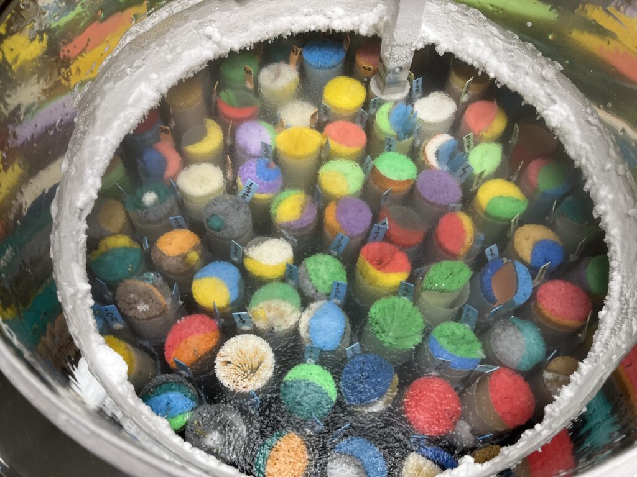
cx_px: 318
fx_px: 478
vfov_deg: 53.1
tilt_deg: -63.2
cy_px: 238
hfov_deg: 67.3
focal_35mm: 26
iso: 64
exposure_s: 1/100
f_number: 1.6
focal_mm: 5.1
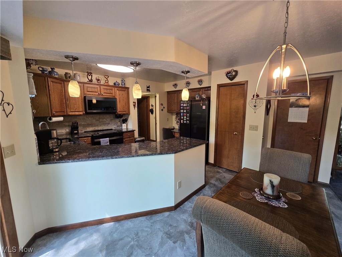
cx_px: 171
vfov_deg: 89.9
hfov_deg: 106.2
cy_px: 128
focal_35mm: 13
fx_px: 128
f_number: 2.2
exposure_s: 1/60
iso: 100
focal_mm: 2.2
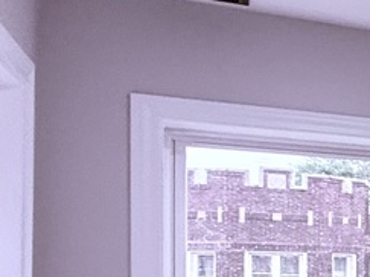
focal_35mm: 83
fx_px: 887
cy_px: 280
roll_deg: +0.0
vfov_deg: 17.3
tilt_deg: +1.2
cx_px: 1058
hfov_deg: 12.2
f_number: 2.2
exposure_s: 1/120
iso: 160
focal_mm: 2.22
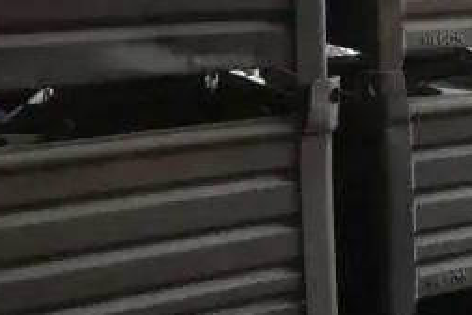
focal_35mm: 79
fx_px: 1036
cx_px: 660
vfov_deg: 16.9
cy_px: -7
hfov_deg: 22.2
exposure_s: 1/60
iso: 1000
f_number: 3.3
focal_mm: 4.3
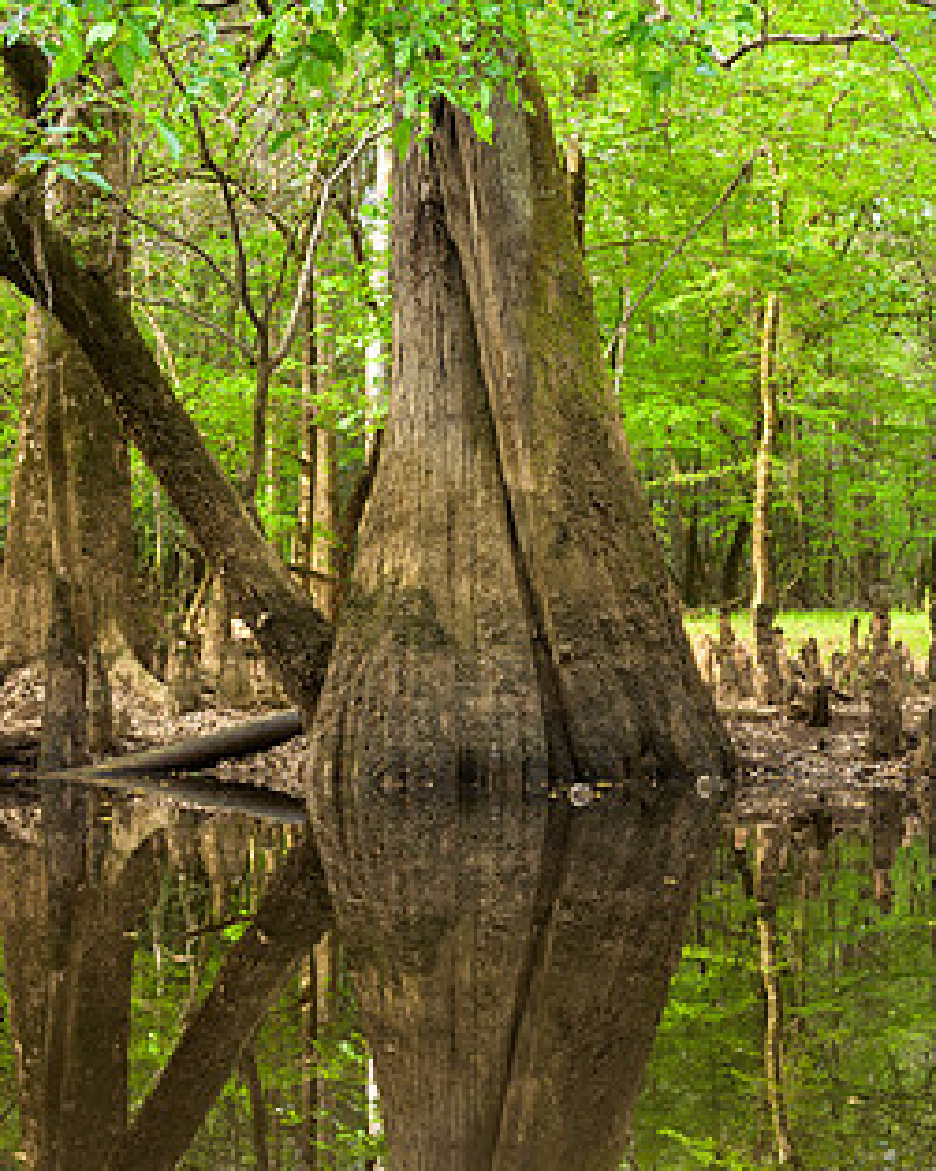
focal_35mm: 71
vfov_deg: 26.8
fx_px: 2460
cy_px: 552
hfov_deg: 21.5
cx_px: 507
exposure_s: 1/160
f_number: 9
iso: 1600
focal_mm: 41
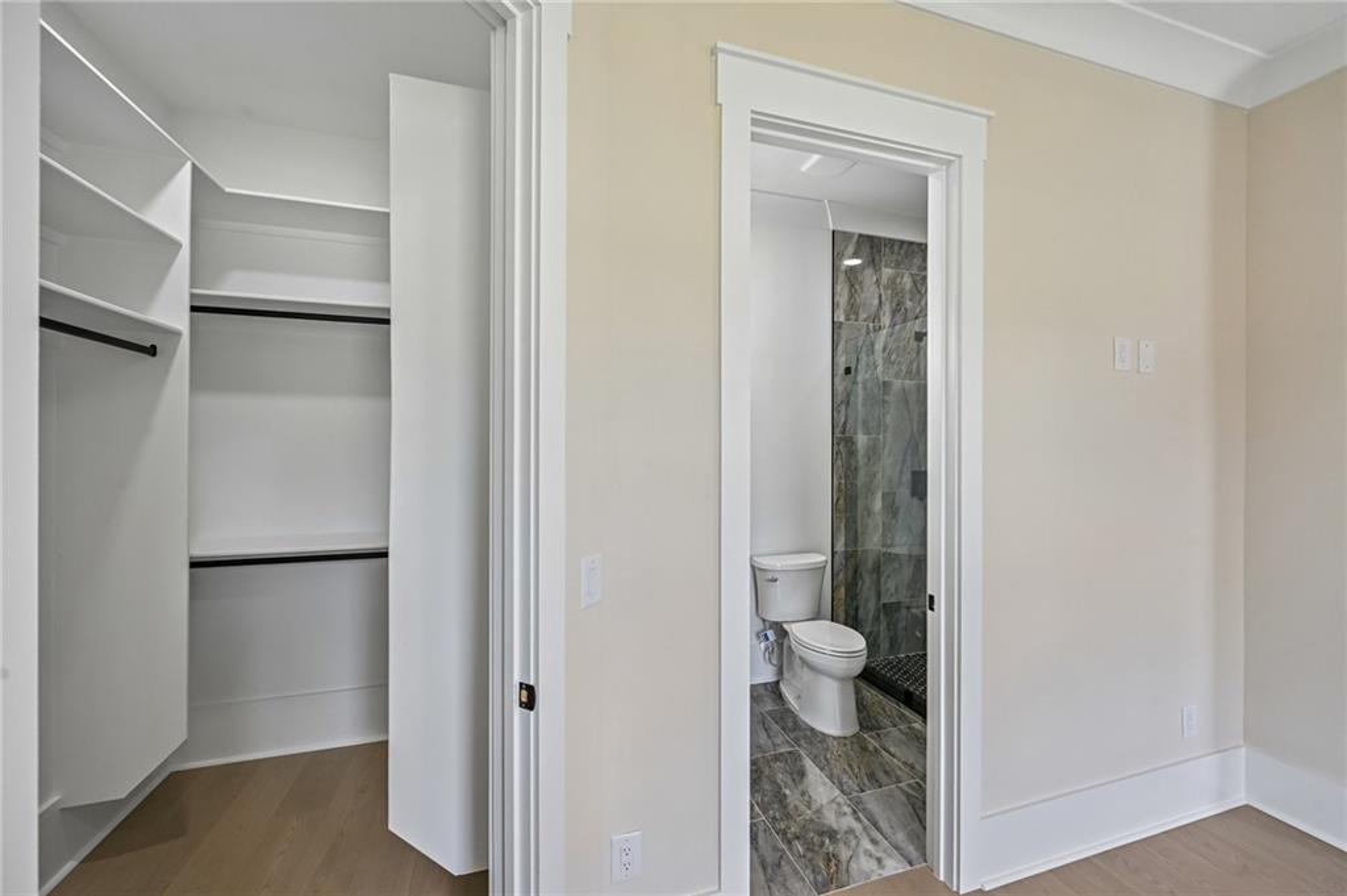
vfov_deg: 81.1
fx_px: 523
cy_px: 448
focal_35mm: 14
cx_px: 674
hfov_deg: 104.3
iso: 125
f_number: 8
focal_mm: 14
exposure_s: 1/15
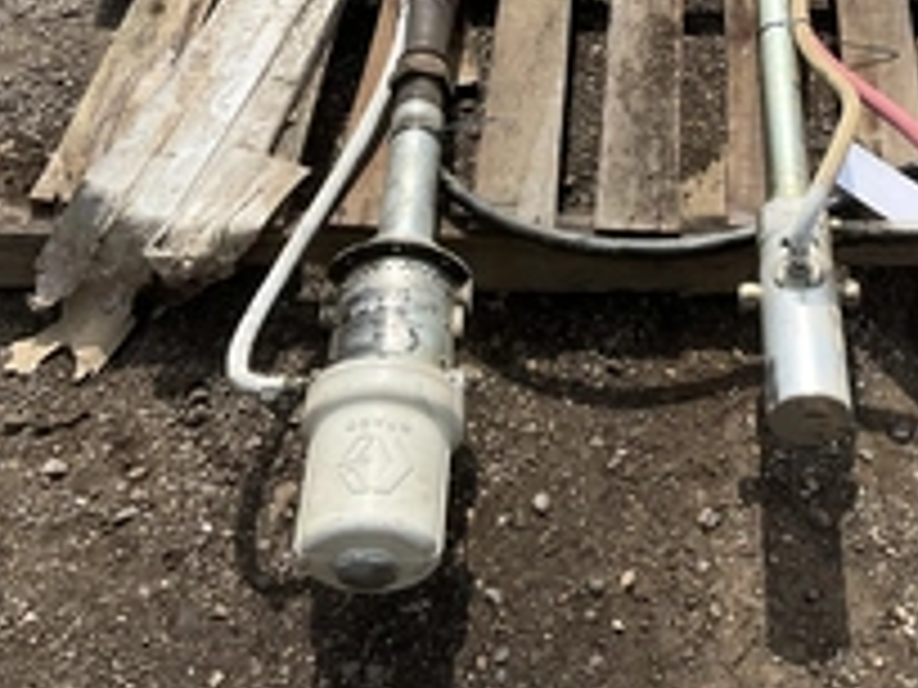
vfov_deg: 24.9
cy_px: 63
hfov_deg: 33.2
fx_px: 1512
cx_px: 666
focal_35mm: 57
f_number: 1.8
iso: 25
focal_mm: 3
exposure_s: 1/1984
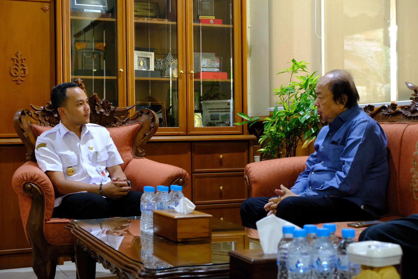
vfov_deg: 23.4
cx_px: 209
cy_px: 140
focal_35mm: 58
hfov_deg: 34.5
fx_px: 673
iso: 6400
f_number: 5.6
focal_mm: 38.9
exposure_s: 1/25
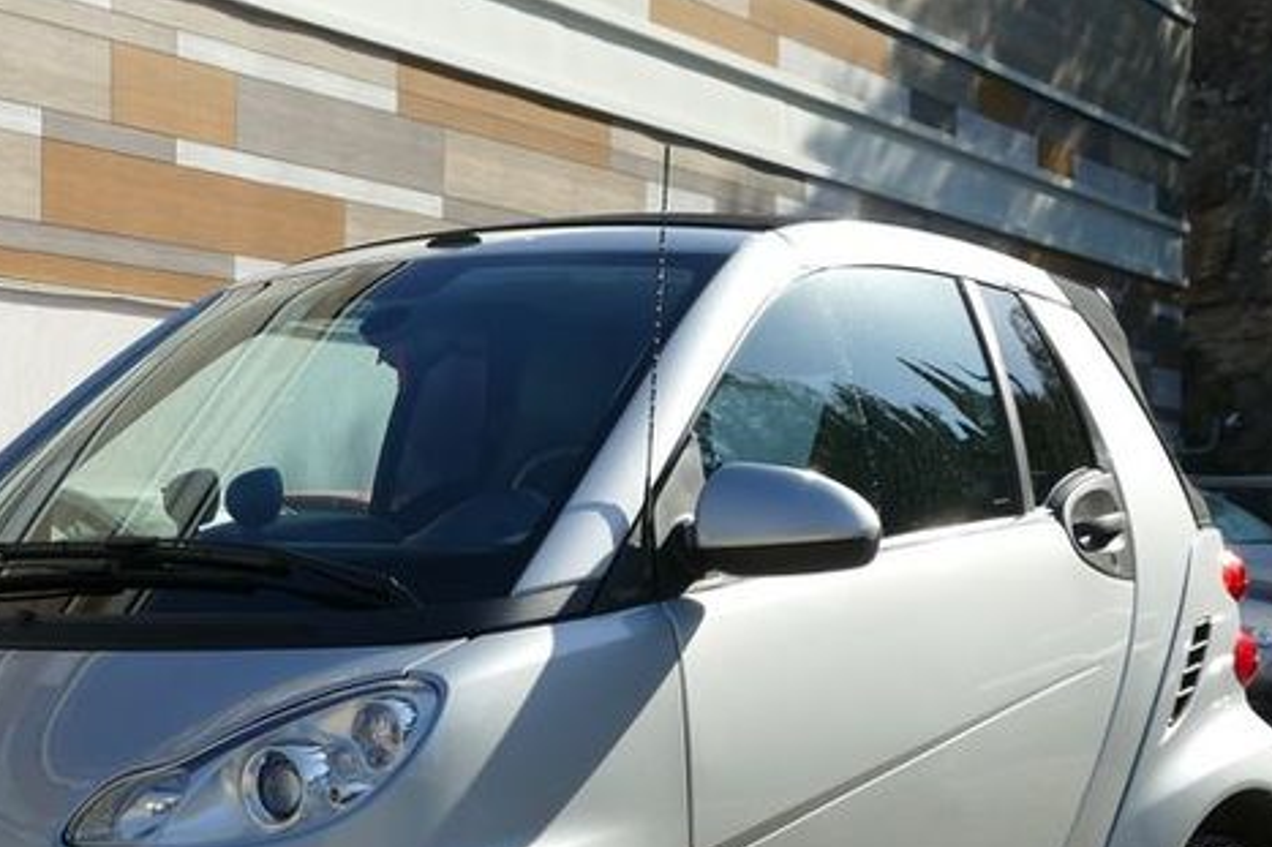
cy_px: 726
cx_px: 384
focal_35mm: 75
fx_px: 2649
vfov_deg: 17.9
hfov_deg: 26.8
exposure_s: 1/1600
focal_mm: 12.9
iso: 125
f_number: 3.1
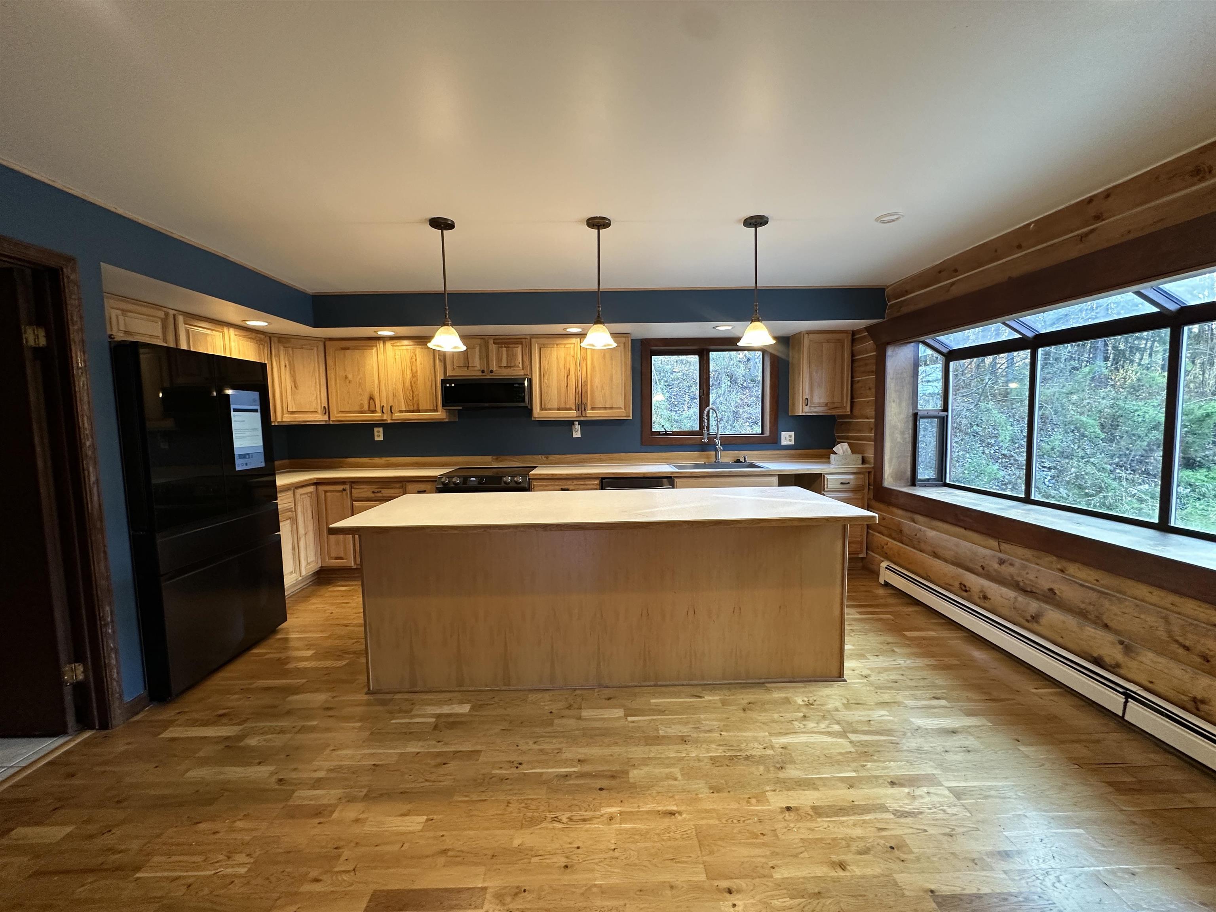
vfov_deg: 85.7
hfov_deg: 102.1
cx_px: 608
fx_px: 492
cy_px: 456
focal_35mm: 14
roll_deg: +1.2
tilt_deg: -3.4
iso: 200
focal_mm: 2.22
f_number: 2.2
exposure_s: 1/60
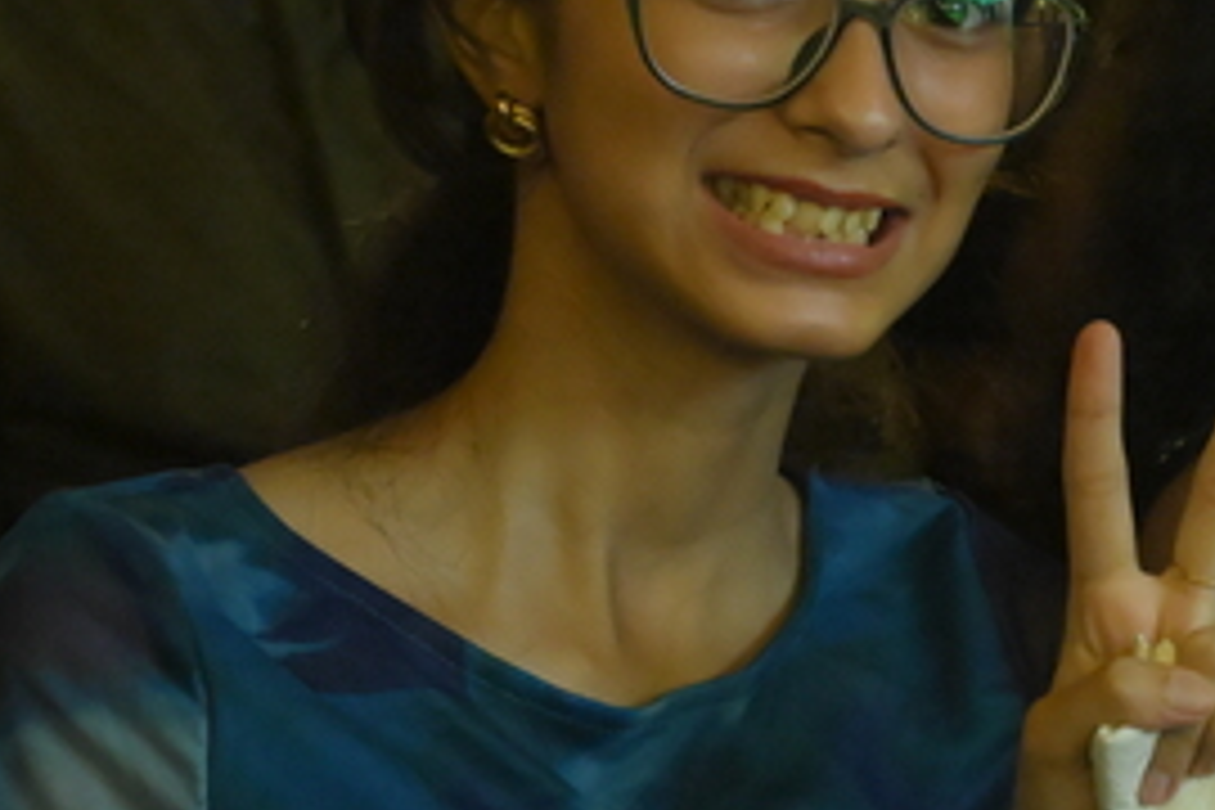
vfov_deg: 9.0
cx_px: 1208
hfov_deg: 13.2
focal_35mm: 153
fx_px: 5163
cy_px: 518
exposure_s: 1/160
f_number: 4
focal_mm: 50
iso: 16000
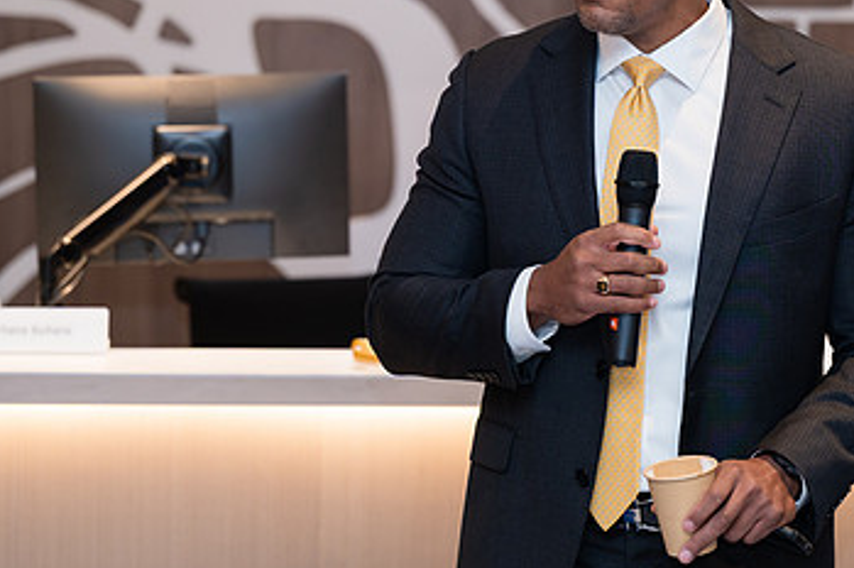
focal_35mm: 152
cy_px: 125
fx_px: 3602
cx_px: 605
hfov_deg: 13.5
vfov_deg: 9.0
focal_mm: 88
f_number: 3.2
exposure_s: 1/160
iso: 400
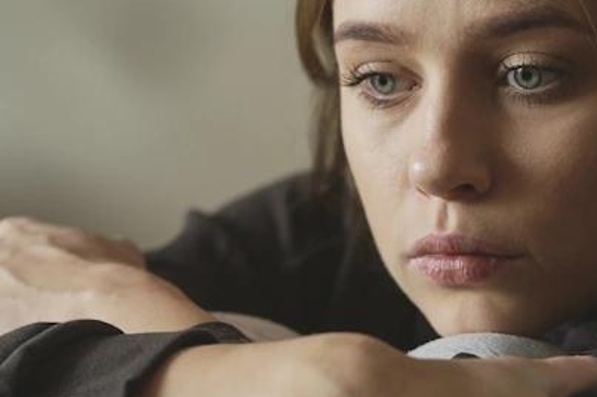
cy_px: 215
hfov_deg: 13.8
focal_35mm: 149
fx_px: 2469
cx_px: 379
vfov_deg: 9.2
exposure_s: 1/250
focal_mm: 50
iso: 320
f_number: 2
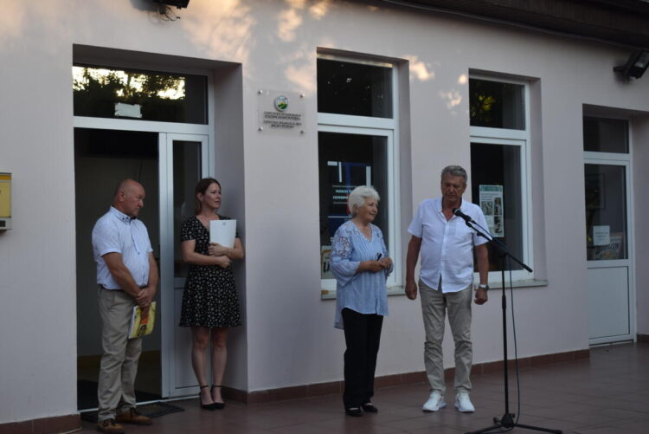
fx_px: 1028
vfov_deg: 23.8
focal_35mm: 57
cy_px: 217
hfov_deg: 35.0
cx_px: 324
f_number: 5.6
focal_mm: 38
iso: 280
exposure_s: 1/250
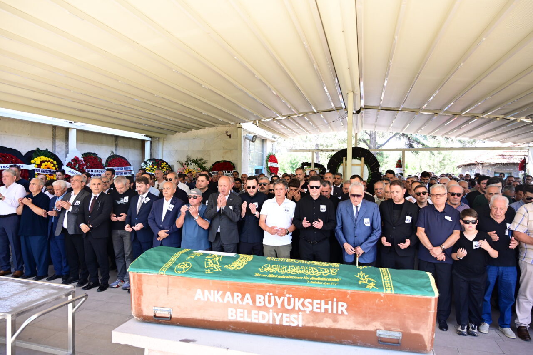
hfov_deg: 73.8
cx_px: 266
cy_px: 178
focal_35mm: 24
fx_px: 355
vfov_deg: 53.1
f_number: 4
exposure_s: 1/400
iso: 1250
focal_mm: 24
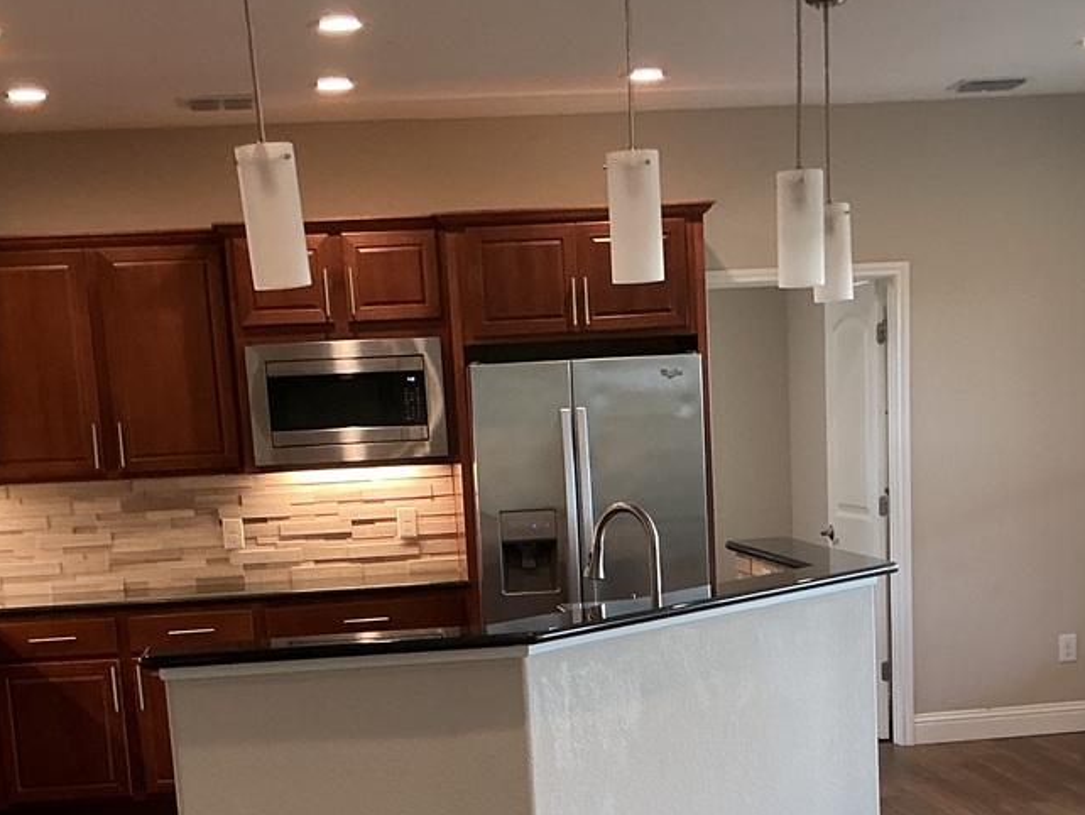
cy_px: 840
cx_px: 590
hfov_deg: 29.8
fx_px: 2038
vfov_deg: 21.7
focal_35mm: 65
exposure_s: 1/60
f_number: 1.8
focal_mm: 3
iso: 80
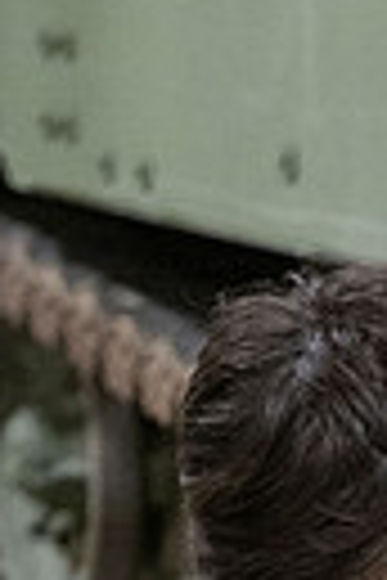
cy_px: 899
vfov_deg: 5.7
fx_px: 5805
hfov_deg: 3.7
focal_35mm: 360
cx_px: 1025
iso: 2500
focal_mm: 70
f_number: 4
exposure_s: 1/250
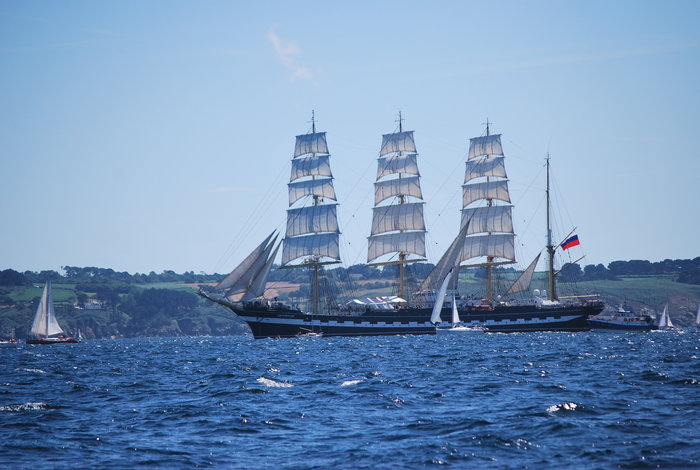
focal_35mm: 202
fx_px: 3946
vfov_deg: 6.8
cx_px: 350
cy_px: 235
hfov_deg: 10.1
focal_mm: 135
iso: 200
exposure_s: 1/1600
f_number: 5
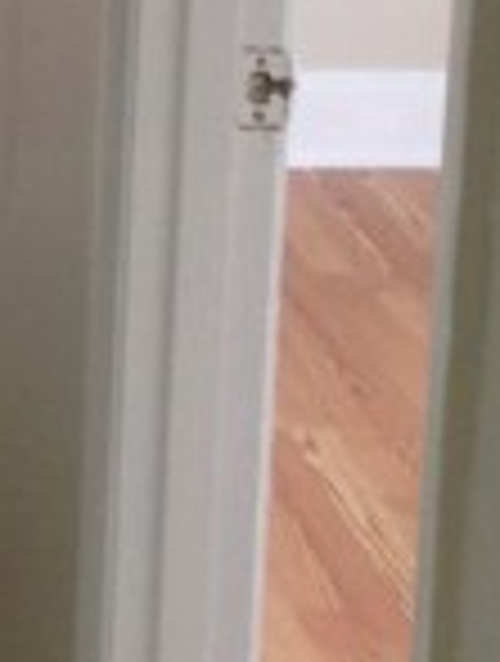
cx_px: -446
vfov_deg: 11.3
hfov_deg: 8.3
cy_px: -99
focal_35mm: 172
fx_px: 3298
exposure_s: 1/20
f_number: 2.4
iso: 64
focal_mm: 4.13
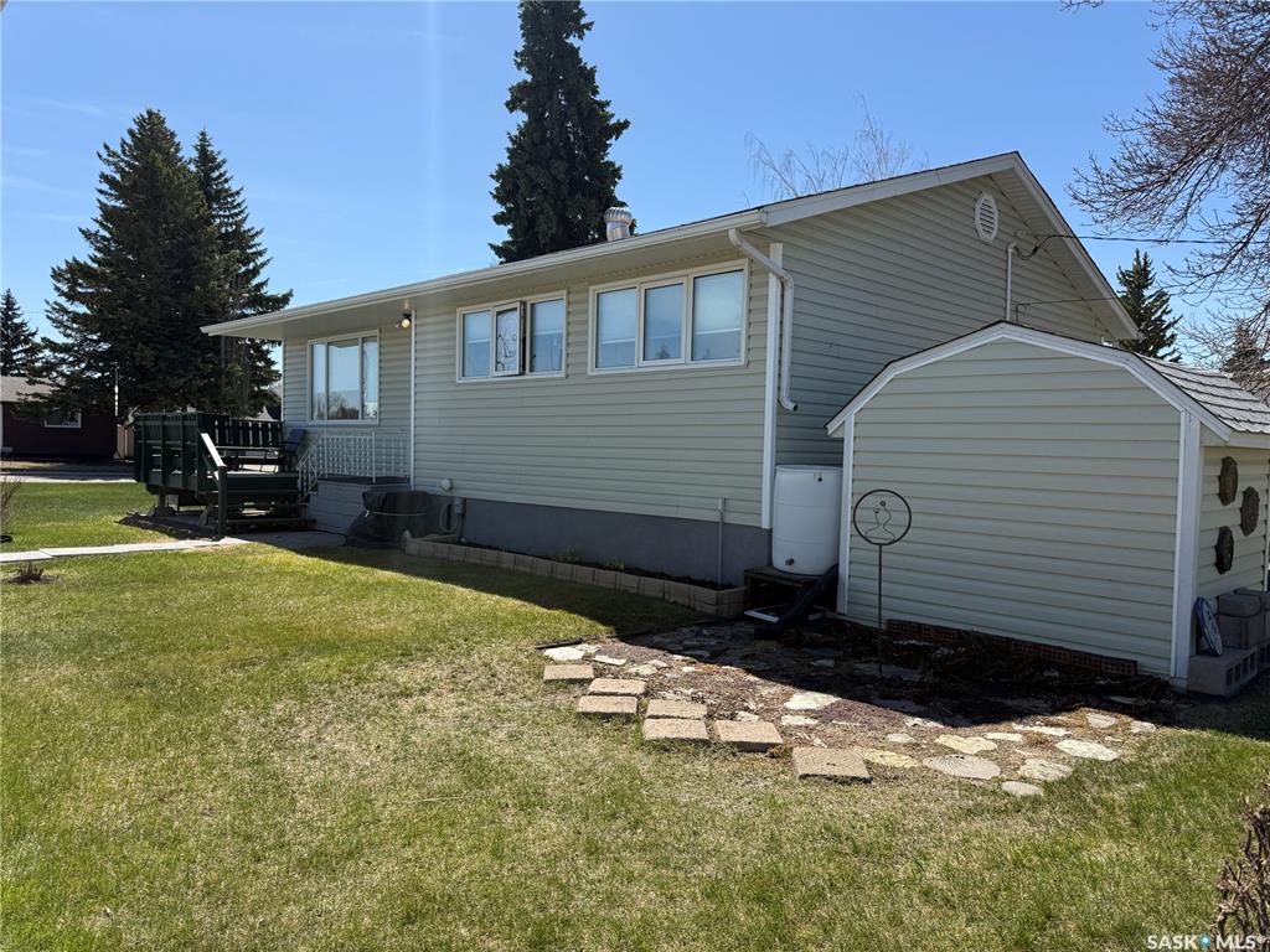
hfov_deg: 71.6
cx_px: 635
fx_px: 881
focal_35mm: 24
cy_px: 476
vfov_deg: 56.8
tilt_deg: -1.0
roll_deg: -1.7
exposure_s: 1/3584
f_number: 1.78
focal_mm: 6.76
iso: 80
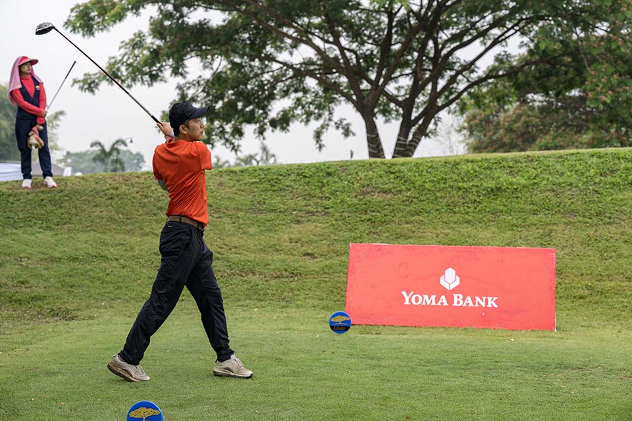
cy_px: 210
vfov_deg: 19.5
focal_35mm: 70
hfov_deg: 28.8
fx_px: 1229
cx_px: 316
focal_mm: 70
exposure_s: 1/2500
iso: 2000
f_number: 5
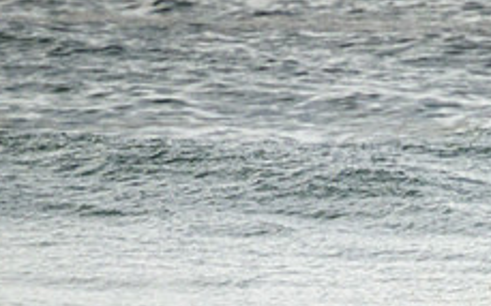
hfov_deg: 1.0
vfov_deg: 0.6
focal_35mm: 2067
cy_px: 412
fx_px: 27652
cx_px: 418
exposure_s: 1/2500
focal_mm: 800
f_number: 11
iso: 1600
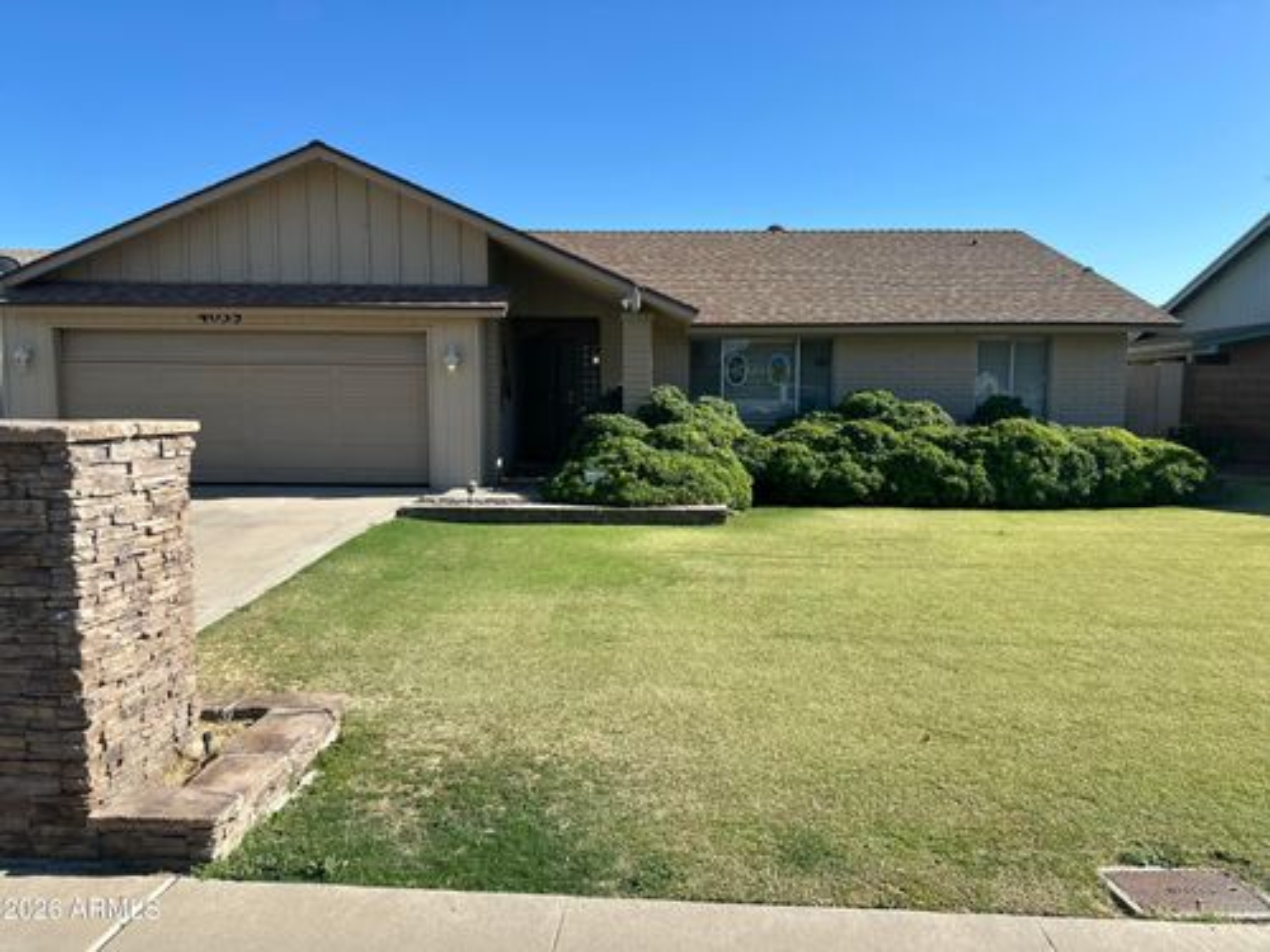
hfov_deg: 71.6
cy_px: 476
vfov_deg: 56.8
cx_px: 635
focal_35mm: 24
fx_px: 881
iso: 80
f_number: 1.78
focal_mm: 6.86
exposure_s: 1/3861
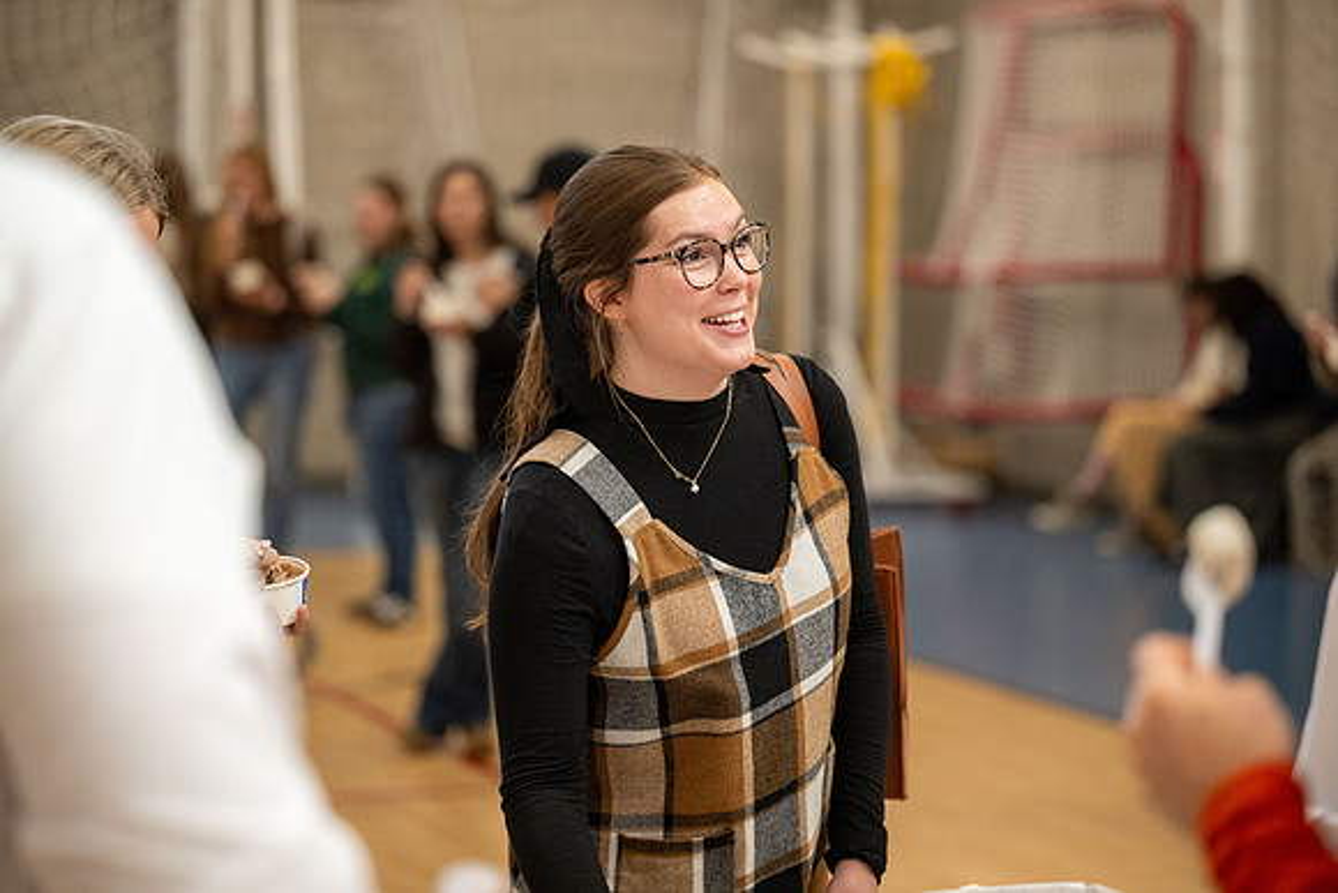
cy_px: 446
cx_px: 669
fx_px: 3792
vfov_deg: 13.4
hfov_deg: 20.0
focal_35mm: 102
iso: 2500
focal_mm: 102
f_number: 2.8
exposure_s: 1/800
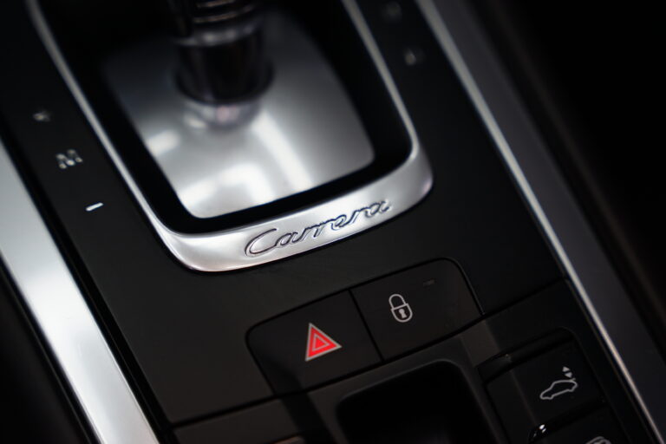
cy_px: 222
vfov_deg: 19.5
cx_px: 333
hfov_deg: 28.8
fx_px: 1295
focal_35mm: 70
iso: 320
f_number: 2.8
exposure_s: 1/80
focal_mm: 70
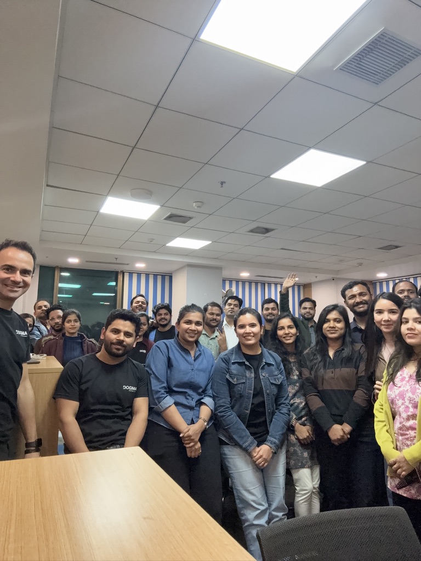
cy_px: 280
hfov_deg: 58.9
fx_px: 373
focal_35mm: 23
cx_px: 210
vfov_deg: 73.9
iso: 200
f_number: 1.9
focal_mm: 2.69
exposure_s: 1/50
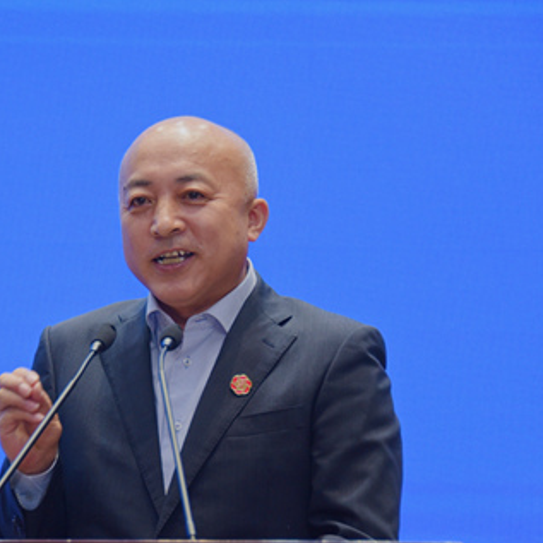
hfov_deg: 7.4
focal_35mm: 235
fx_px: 4171
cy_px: 344
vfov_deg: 7.4
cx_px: 144
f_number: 5.6
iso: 800
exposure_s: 1/200
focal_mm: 135
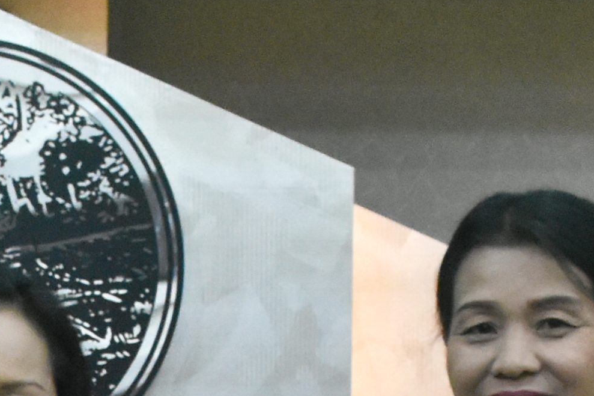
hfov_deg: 11.2
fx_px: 3002
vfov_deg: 7.2
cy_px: 835
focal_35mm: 182
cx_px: 54
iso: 2500
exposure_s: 1/125
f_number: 5.6
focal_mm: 20
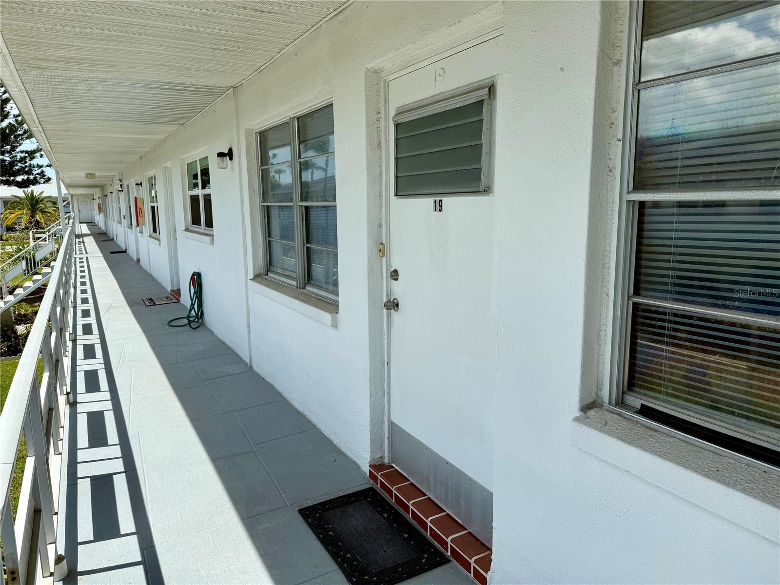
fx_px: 541
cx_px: 390
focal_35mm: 24
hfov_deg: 71.6
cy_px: 292
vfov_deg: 56.8
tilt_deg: -9.3
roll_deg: +0.9
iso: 80
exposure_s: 1/5714
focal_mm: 6.76
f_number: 1.78
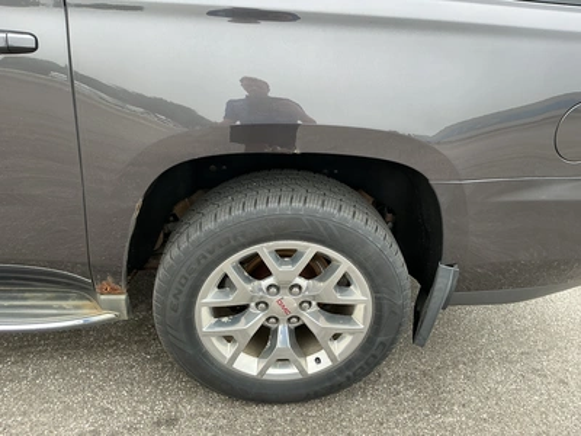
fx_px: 470
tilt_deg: -25.5
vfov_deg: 49.7
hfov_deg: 63.4
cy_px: 218
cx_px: 290
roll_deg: -6.3
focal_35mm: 28
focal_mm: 3
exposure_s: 1/259
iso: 25
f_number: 1.8
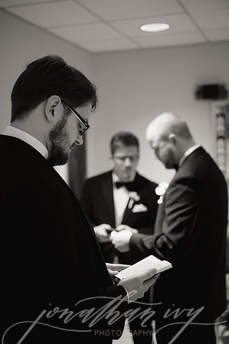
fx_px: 497
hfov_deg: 25.9
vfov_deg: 38.2
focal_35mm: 52
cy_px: 172
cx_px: 114
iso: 2500
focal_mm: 52
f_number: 2.8
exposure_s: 1/100
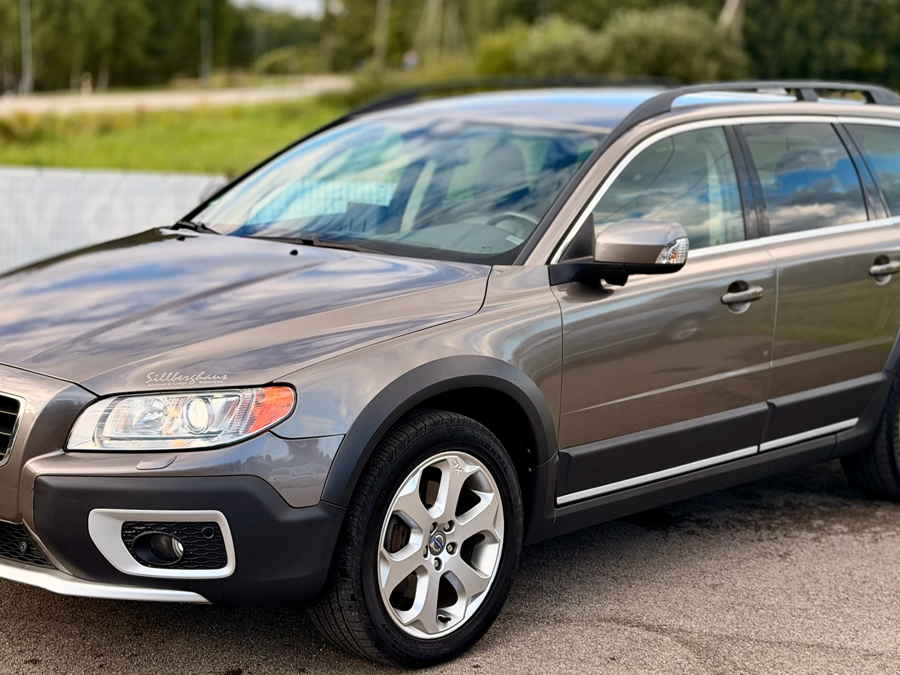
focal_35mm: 66
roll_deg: -0.3
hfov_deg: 29.4
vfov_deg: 22.2
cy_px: 260
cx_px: 427
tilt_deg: -7.1
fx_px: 1716
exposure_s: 1/1055
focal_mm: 6.76
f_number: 1.78
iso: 64
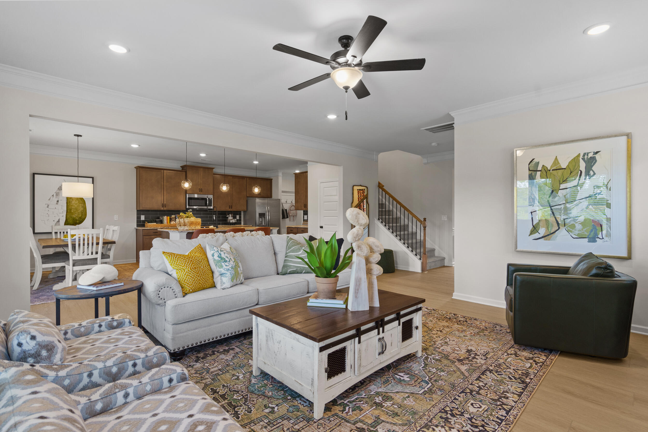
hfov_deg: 93.3
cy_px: 216
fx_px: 306
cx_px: 324
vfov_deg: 70.4
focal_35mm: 17
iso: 1250
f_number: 6.3
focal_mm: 17
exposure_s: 1/20
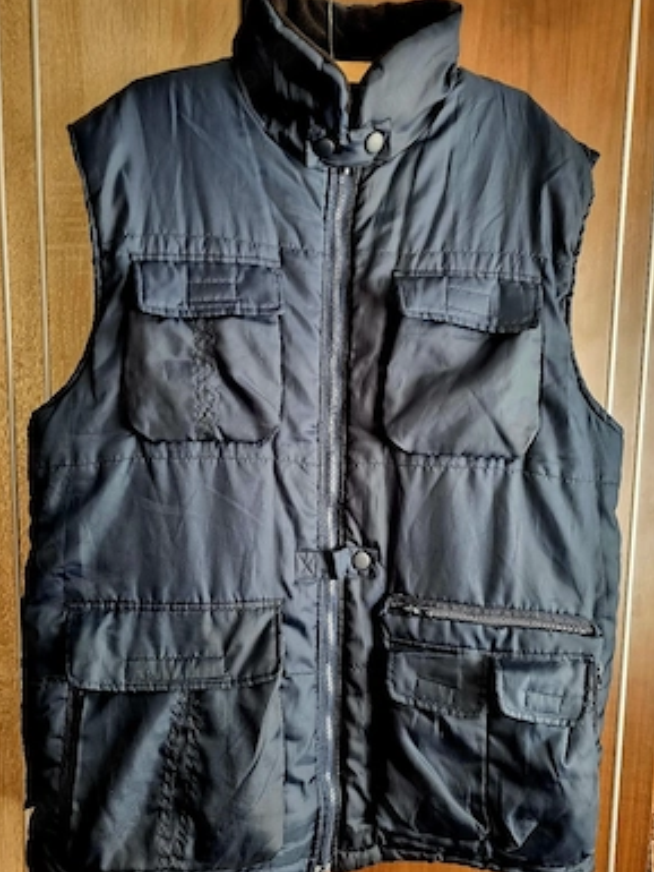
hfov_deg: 51.4
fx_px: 680
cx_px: 319
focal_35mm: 27
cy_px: 442
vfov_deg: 65.3
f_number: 1.8
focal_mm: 5.4
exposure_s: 1/100
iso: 250
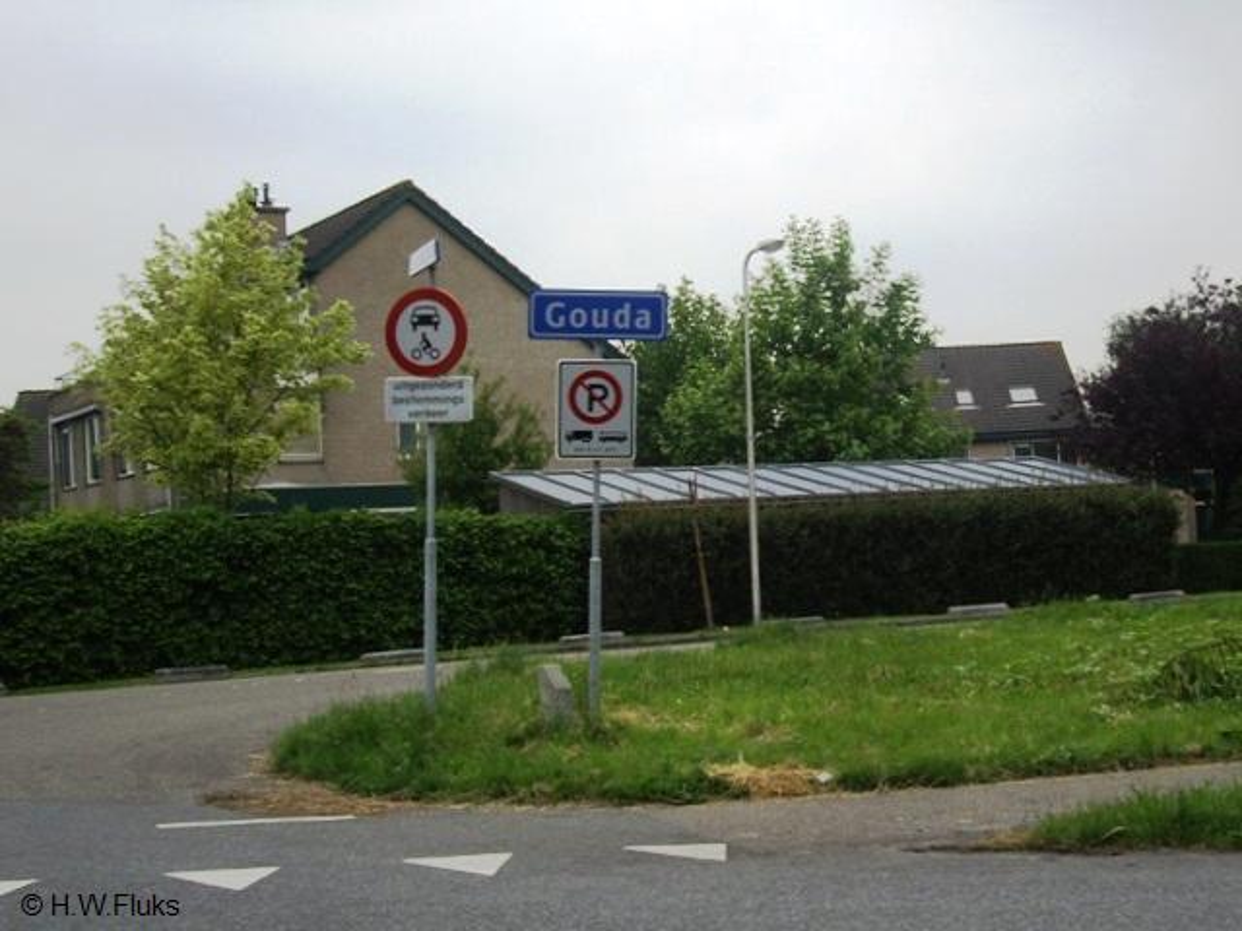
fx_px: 1363
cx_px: 621
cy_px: 466
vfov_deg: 37.7
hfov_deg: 49.0
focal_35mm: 38
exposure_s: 1/800
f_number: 2.8
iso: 64
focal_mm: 7.9
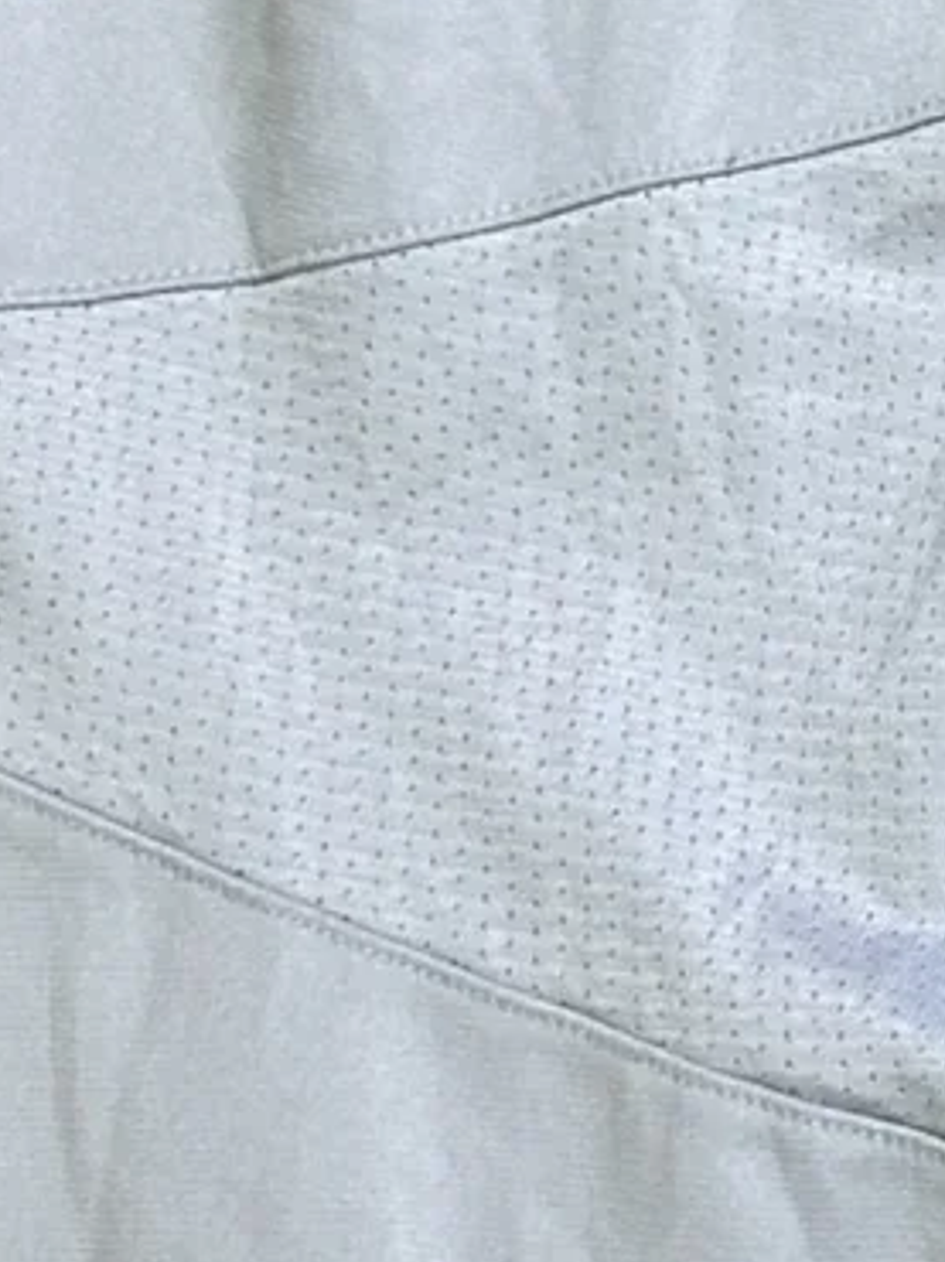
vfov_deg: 11.0
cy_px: 334
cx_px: 1522
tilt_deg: -62.3
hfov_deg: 8.0
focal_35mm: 180
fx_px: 6559
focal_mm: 5.7
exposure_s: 1/50
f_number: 1.5
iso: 125
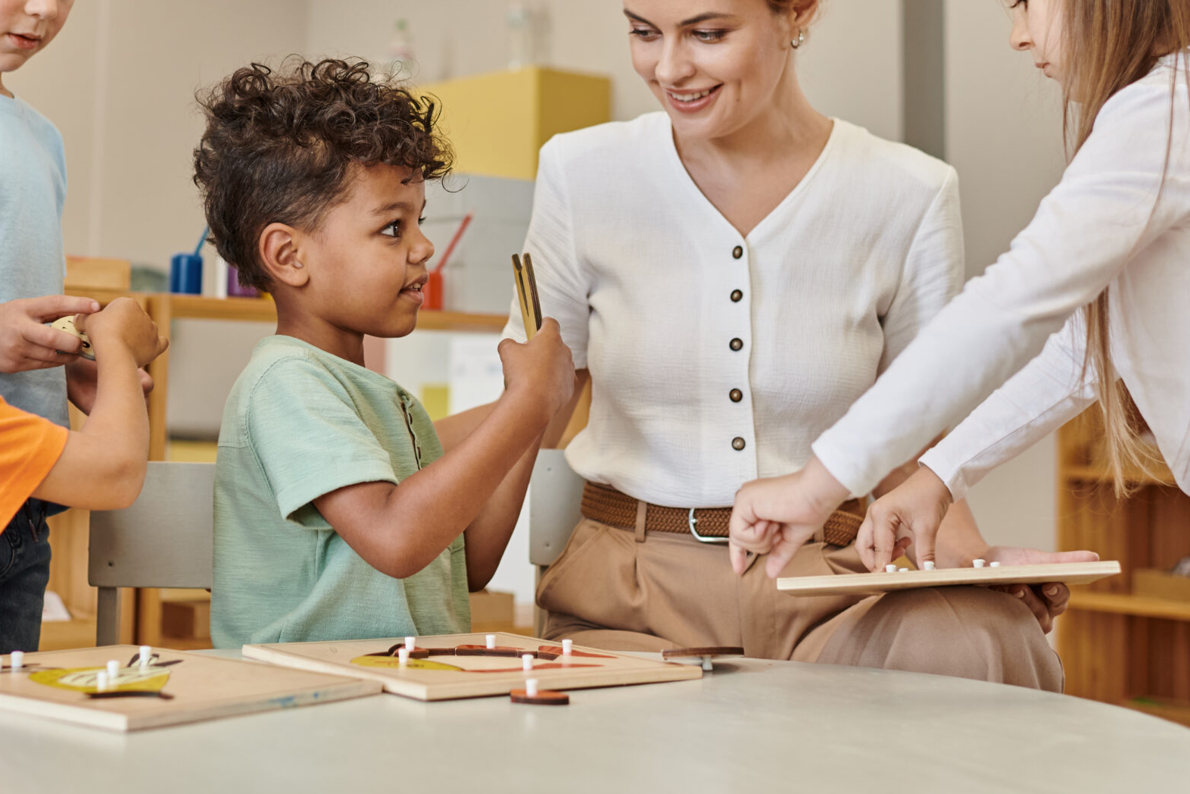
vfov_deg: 23.6
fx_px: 1884
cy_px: 226
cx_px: 407
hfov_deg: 34.8
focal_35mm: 57
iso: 400
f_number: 2.8
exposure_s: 1/200
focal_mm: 35
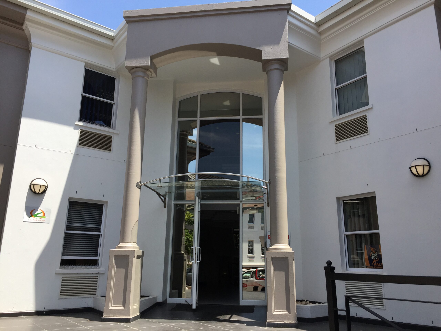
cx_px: 220
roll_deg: -2.0
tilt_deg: +12.6
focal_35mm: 29
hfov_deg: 61.7
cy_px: 166
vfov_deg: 48.2
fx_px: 369
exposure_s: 1/1199
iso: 32
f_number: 2.2
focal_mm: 4.15
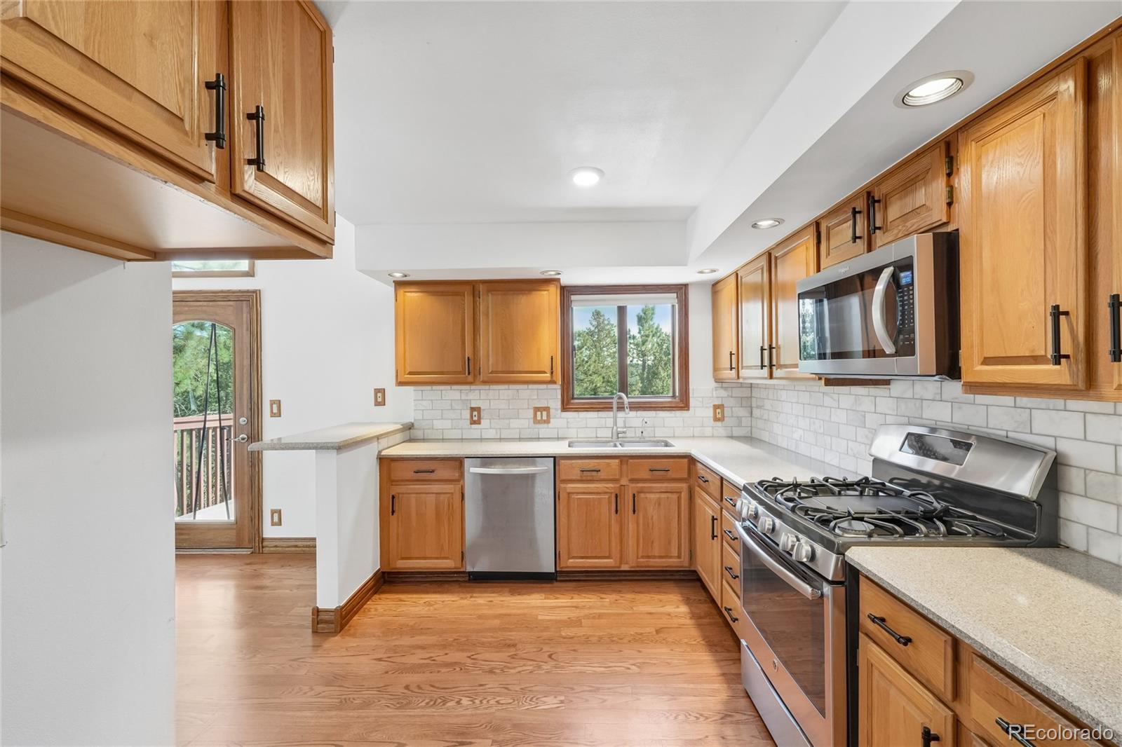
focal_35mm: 15
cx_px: 561
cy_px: 374
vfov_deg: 77.3
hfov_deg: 100.4
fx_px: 467
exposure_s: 1/15
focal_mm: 10
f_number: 8
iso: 800
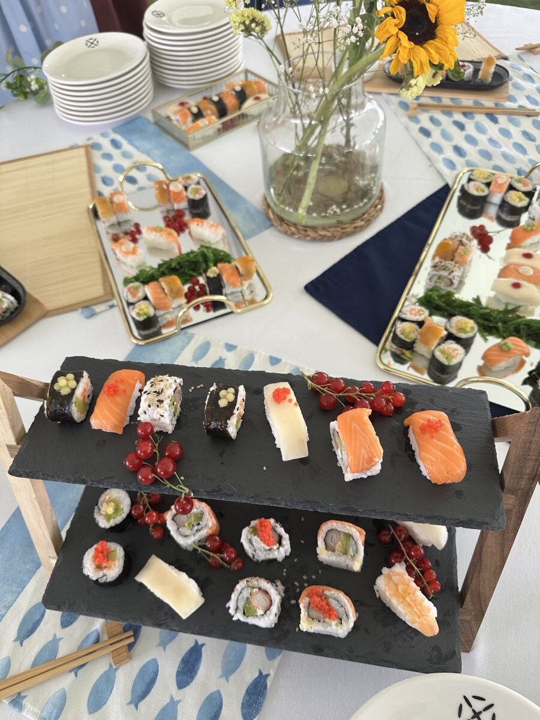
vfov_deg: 71.6
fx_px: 499
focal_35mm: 24
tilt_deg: -54.3
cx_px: 270
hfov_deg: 56.8
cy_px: 360
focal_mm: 6.86
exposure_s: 1/121
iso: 100
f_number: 1.78
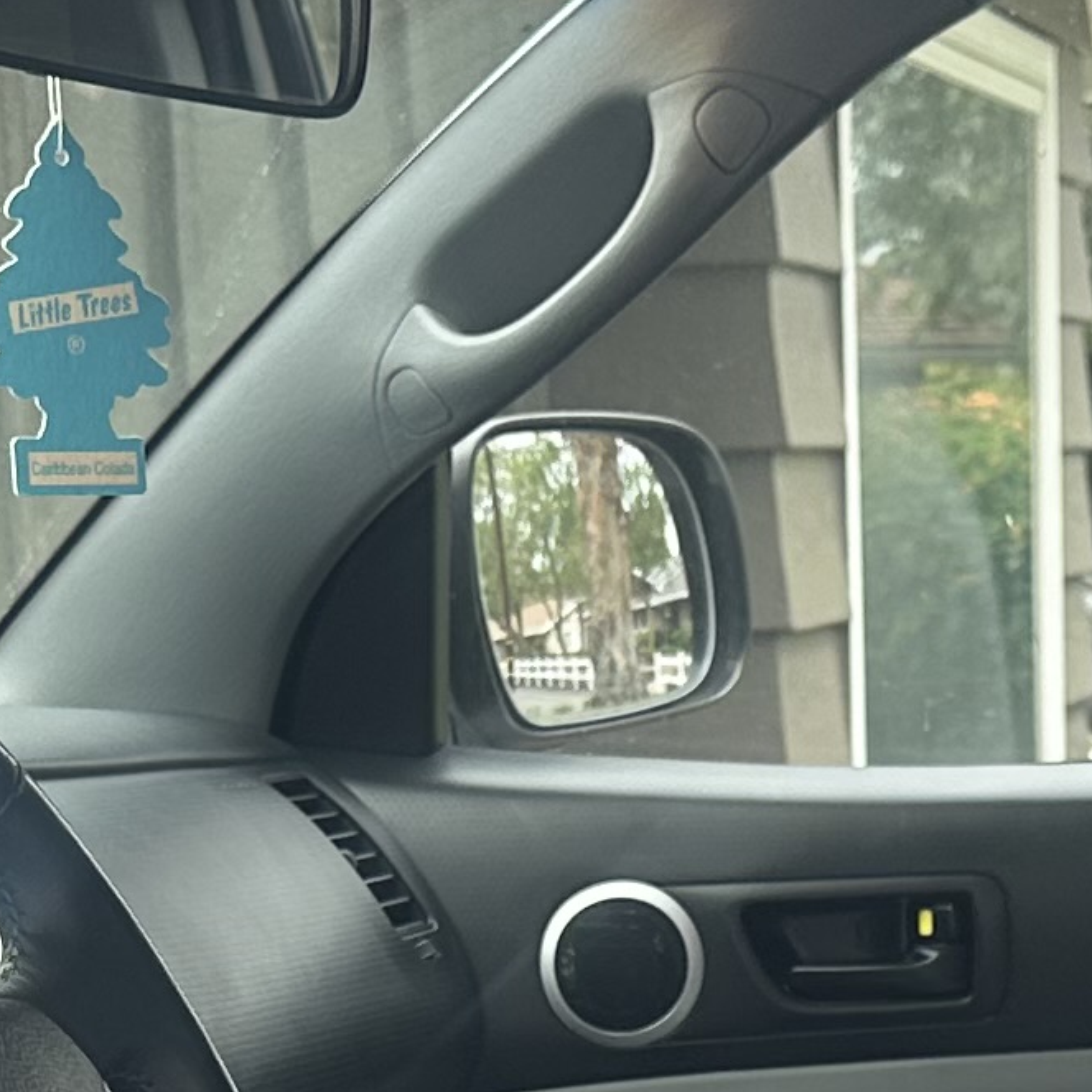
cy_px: 1456
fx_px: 4604
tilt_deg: -11.2
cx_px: 677
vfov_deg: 13.0
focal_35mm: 129
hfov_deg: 13.5
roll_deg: +1.6
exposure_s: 1/439
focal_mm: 6.86
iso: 80
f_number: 1.78
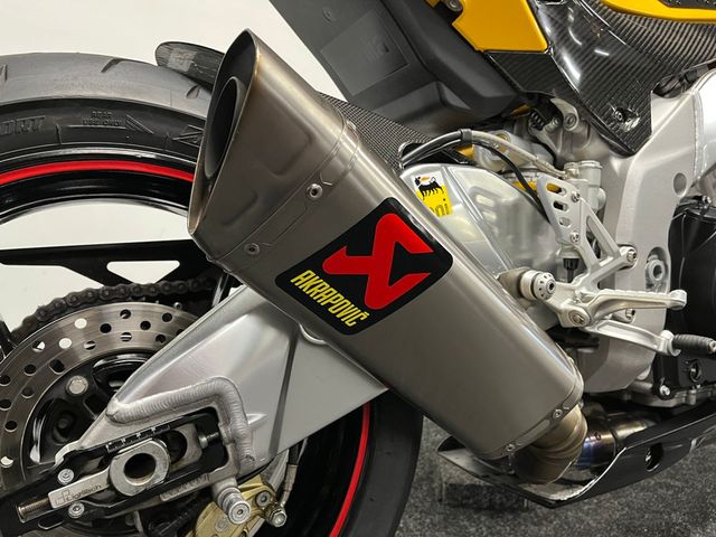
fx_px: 538
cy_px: 268
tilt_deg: -5.0
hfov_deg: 67.3
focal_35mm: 26
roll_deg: -0.3
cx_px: 358
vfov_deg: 53.1
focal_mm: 5.1
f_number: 1.6
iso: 320
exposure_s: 1/50
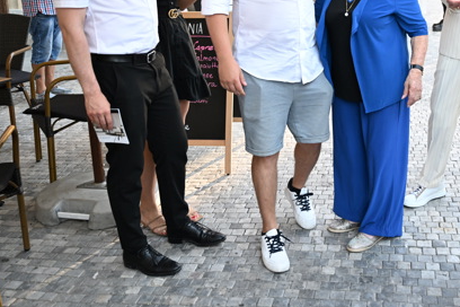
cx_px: 330
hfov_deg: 39.5
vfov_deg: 27.2
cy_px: 77
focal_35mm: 49
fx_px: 626
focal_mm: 29
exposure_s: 1/1600
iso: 2500
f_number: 2.8
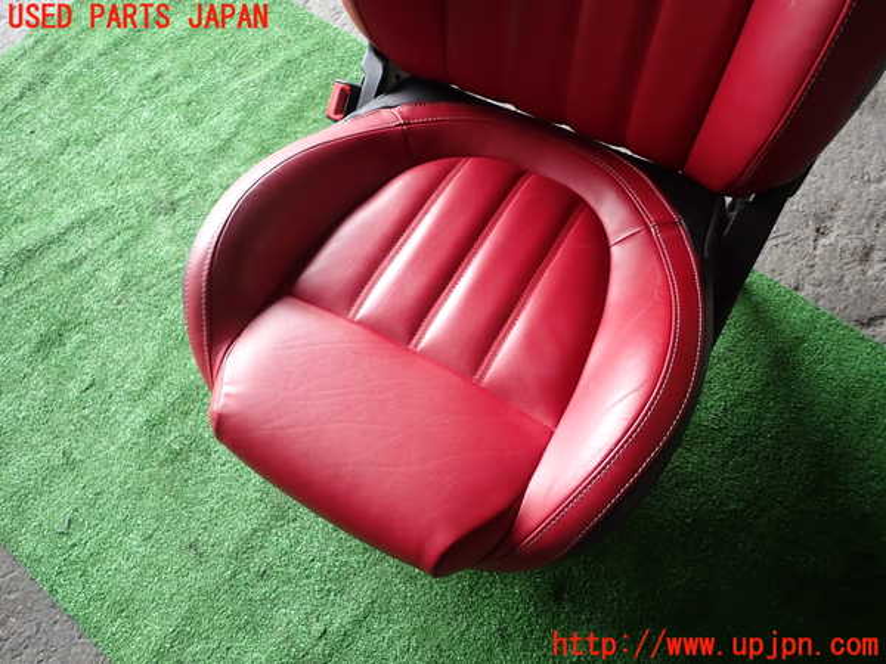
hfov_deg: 69.4
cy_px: 332
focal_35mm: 25
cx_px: 443
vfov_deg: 54.9
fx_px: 640
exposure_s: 1/80
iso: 100
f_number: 2
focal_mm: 4.5
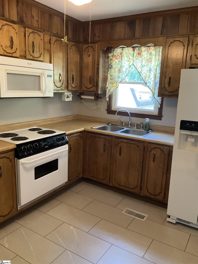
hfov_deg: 48.2
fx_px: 221
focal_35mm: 29
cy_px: 132
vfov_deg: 61.7
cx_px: 99
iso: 320
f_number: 1.8
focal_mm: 3
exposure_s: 1/40
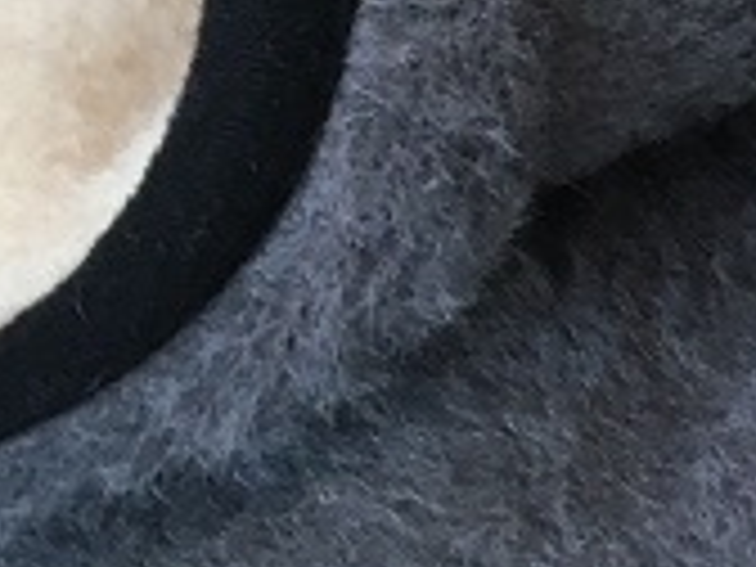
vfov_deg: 8.5
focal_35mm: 173
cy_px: -135
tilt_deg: -29.3
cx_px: 1269
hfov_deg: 10.8
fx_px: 3778
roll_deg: +2.0
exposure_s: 1/33
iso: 80
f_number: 2.2
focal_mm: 4.15
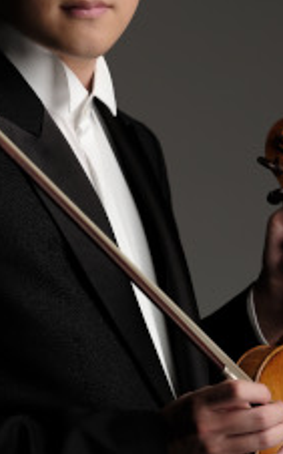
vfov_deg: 10.3
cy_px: 179
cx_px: 43
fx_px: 2521
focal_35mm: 204
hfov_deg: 6.4
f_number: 5.6
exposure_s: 1/100
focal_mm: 110
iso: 100
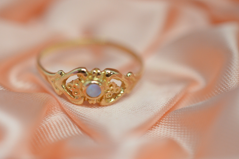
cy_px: 89
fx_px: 485
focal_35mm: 73
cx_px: 94
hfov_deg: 27.6
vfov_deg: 18.7
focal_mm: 40
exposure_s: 1/1600
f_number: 4
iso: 2500
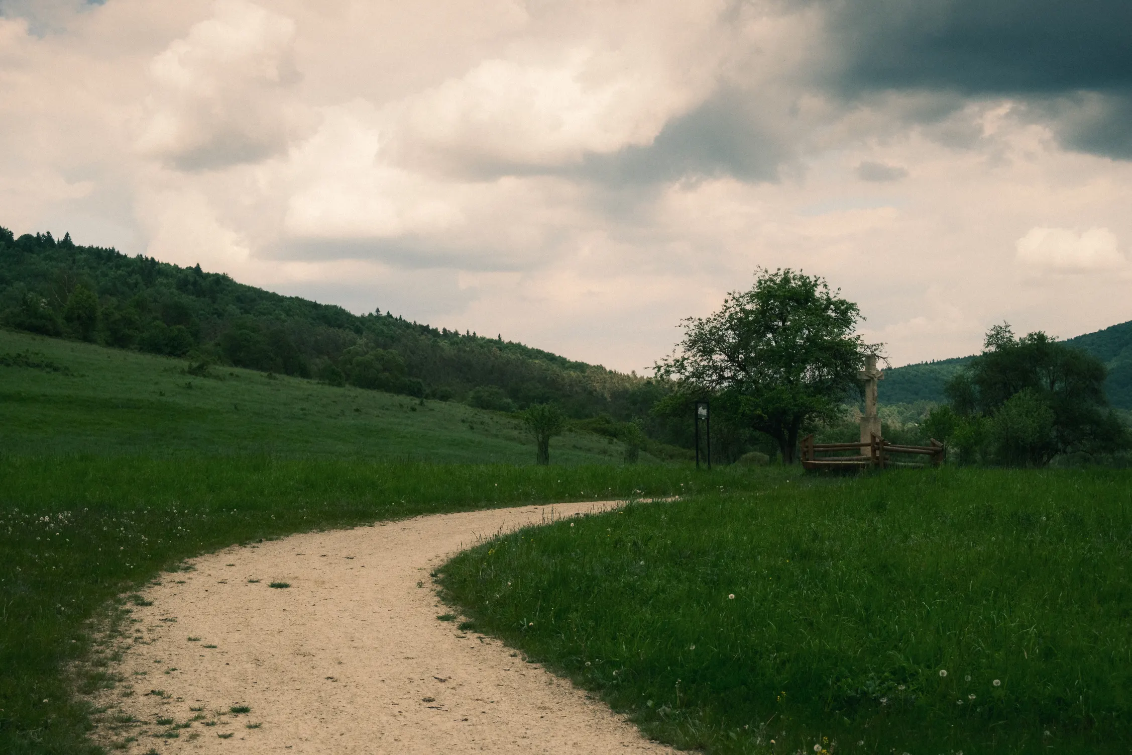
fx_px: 1855
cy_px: 378
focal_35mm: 59
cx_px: 566
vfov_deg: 23.0
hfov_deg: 33.9
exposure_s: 1/2700
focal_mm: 39.6
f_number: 4.2
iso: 640
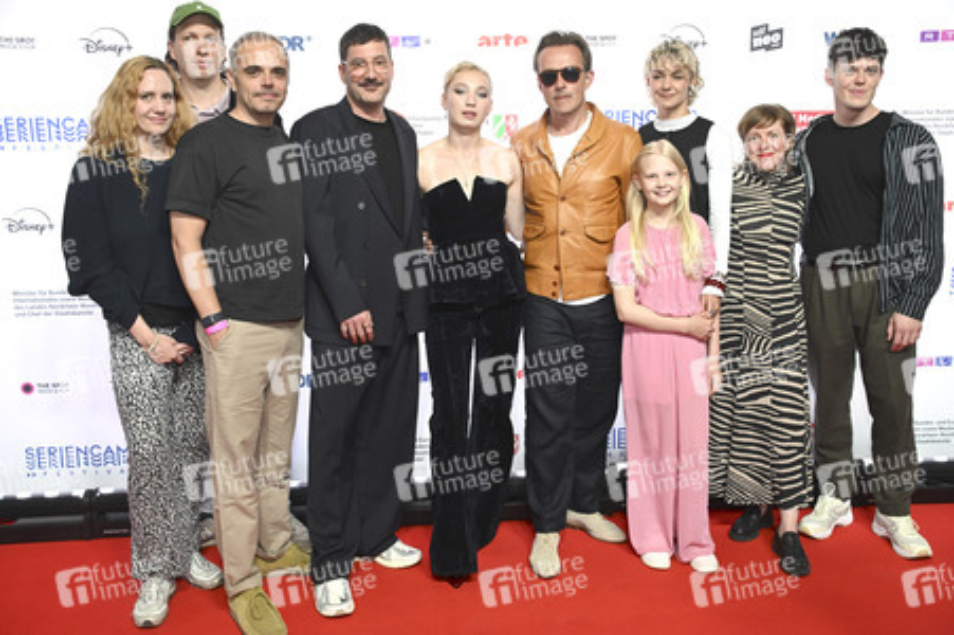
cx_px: 477
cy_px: 318
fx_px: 927
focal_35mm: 35
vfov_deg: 37.8
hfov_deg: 54.5
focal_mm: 35
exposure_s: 1/200
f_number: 4.5
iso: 1250
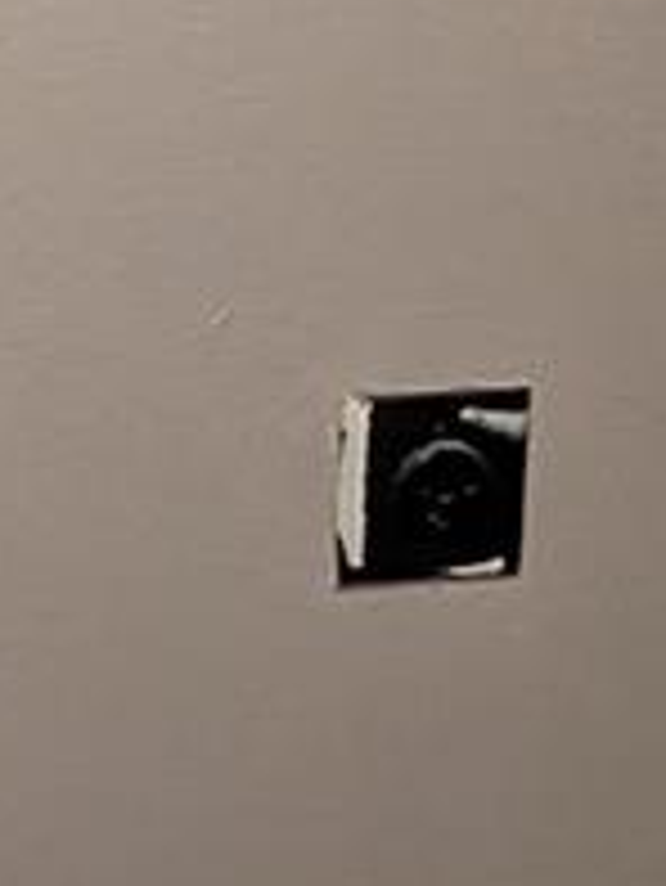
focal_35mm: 125
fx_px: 3203
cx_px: -691
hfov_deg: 10.8
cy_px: 216
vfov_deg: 15.7
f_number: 2.2
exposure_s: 1/60
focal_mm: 2.35
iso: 517
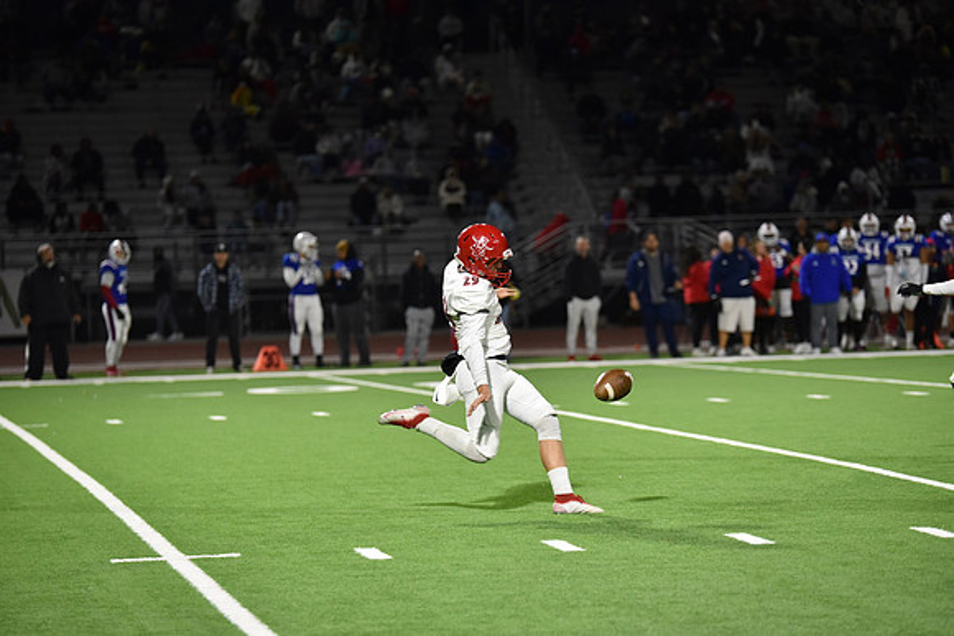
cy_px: 318
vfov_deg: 8.9
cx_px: 477
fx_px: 4108
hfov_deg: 13.2
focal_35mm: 155
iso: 4000
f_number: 2.8
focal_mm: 155
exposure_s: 1/640
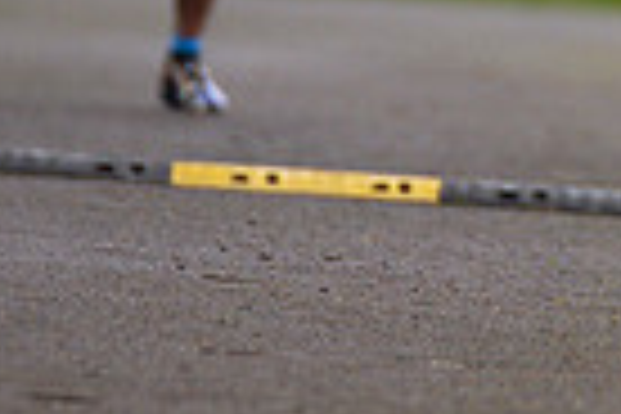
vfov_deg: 0.7
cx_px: 945
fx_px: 32531
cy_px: -400
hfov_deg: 1.1
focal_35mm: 1886
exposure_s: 1/1600
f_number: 2.8
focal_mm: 300
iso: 220
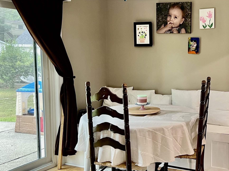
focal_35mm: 46
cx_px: 190
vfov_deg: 31.5
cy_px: 76
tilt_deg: -3.8
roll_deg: +0.6
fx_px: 304
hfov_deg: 39.3
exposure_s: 1/60
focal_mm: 5.7
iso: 200
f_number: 1.5
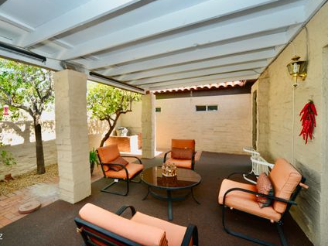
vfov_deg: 74.7
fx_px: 161
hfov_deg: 90.6
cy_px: 120
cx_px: 143
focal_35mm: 17
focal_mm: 15
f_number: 7.1
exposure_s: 1/200
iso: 320
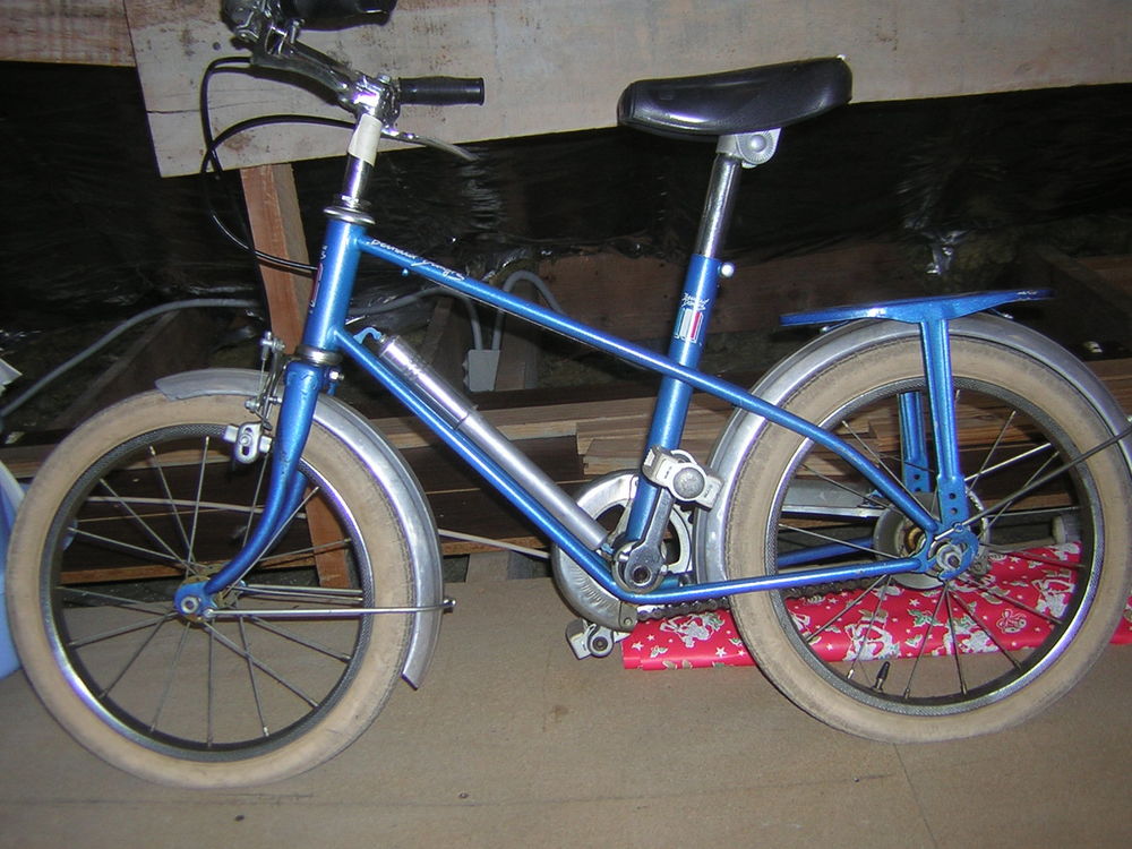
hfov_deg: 46.8
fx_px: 1308
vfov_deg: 36.0
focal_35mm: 40
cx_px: 566
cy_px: 424
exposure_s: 1/60.1
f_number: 2.7
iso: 50
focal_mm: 5.2
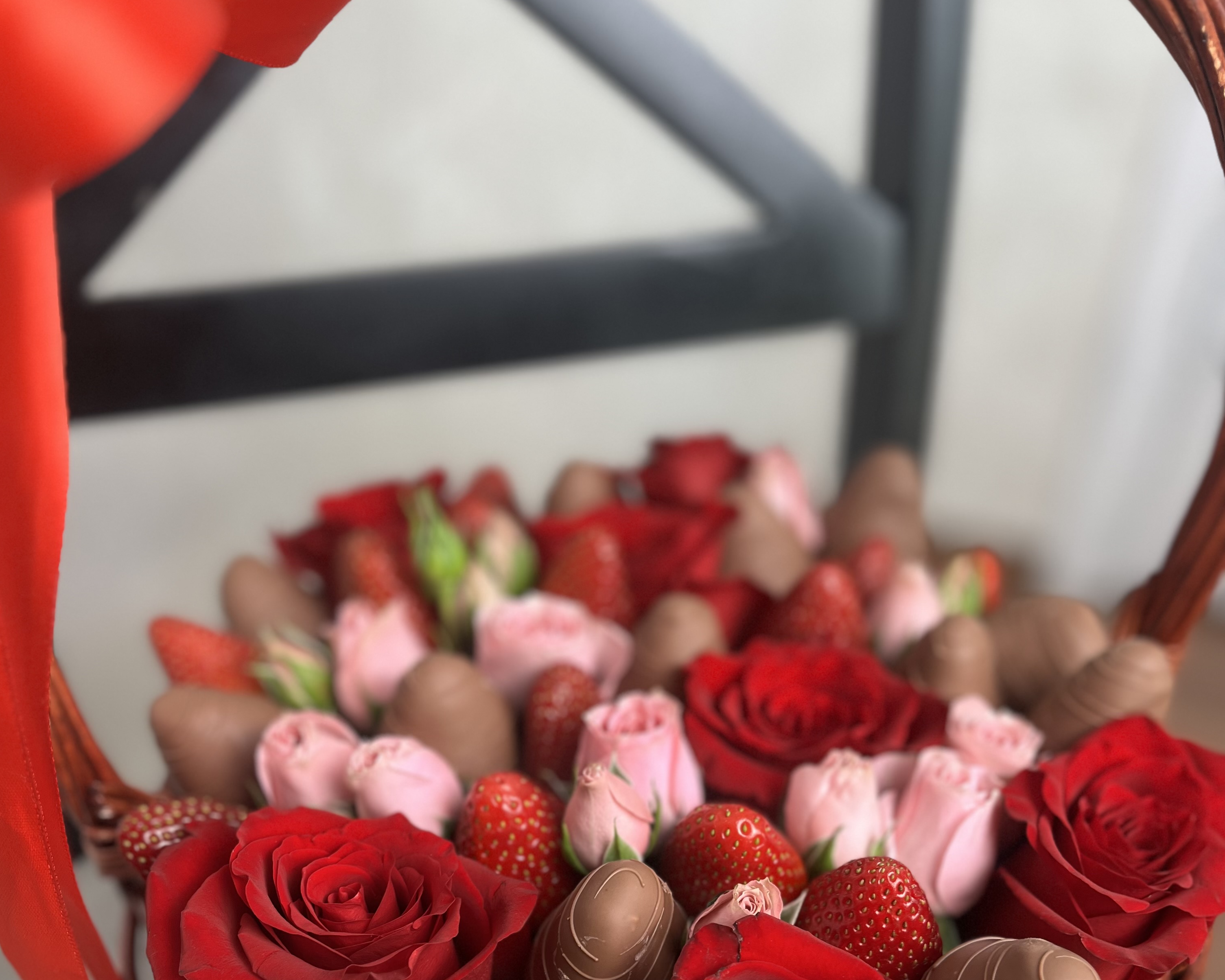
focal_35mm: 34
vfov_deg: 41.9
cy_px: 750
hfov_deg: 52.8
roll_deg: -1.3
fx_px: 1233
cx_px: 612
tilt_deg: -40.6
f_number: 1.6
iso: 50
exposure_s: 1/100
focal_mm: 5.1
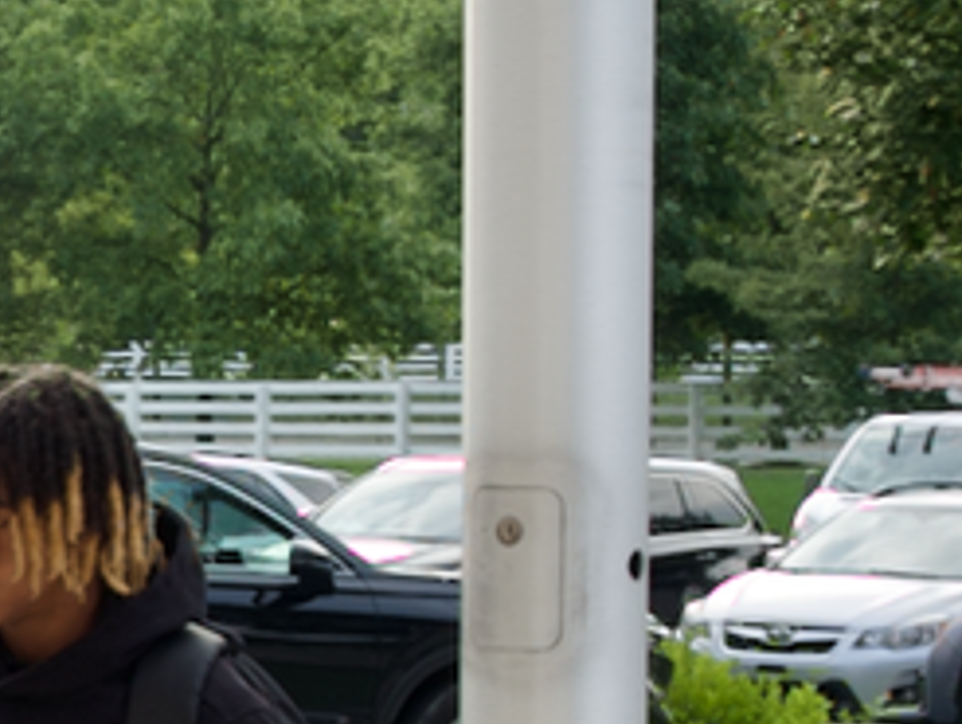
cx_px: -489
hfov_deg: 11.8
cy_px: 777
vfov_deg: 9.2
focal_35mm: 160
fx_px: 4451
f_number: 3.2
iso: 100
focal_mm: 14.65
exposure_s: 1/200
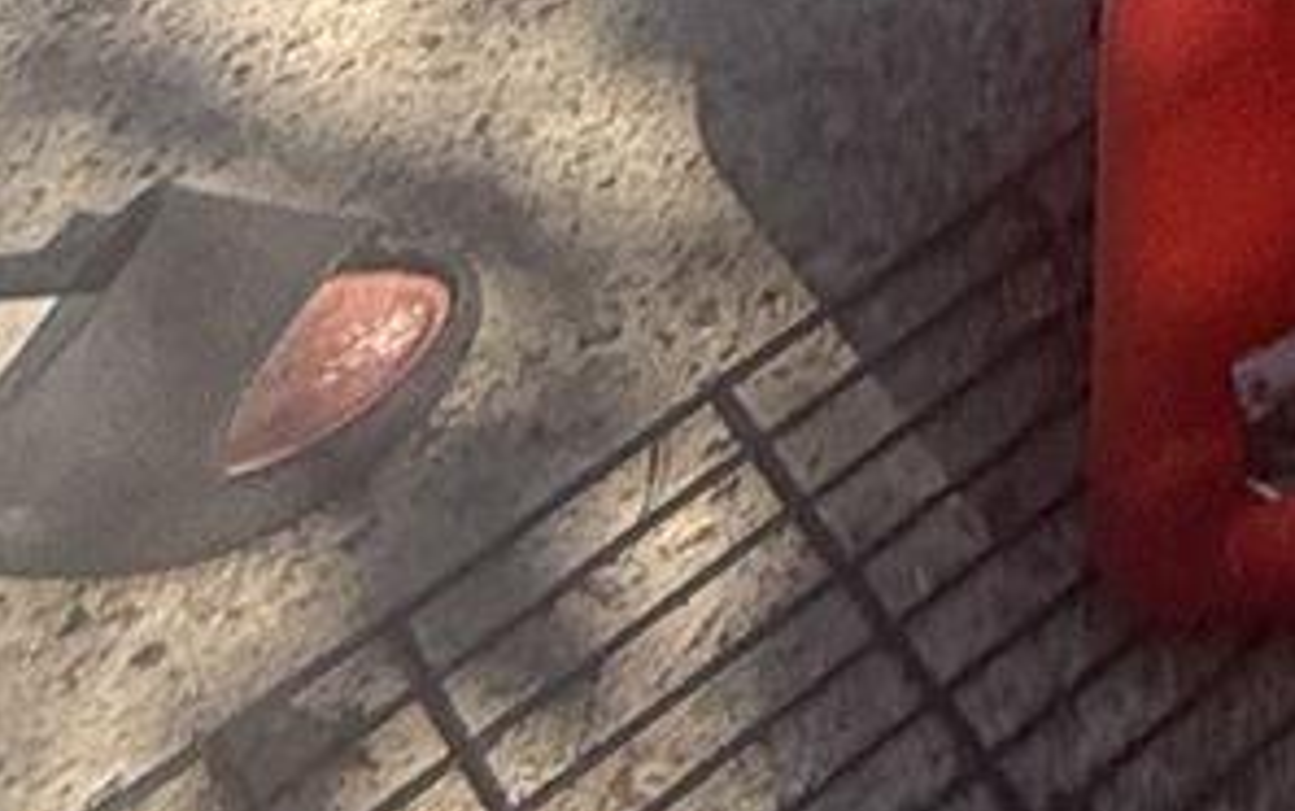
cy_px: -3445
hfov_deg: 14.5
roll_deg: +1.6
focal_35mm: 115
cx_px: 2712
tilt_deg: +4.7
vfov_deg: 6.0
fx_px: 4061
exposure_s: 1/482
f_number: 2.2
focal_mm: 2.22
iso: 50
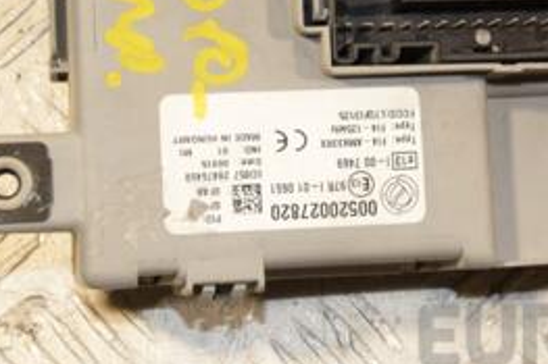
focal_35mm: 137
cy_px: 58
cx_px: 379
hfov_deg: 14.9
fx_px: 2084
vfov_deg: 10.0
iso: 800
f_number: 8
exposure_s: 1/200
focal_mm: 40
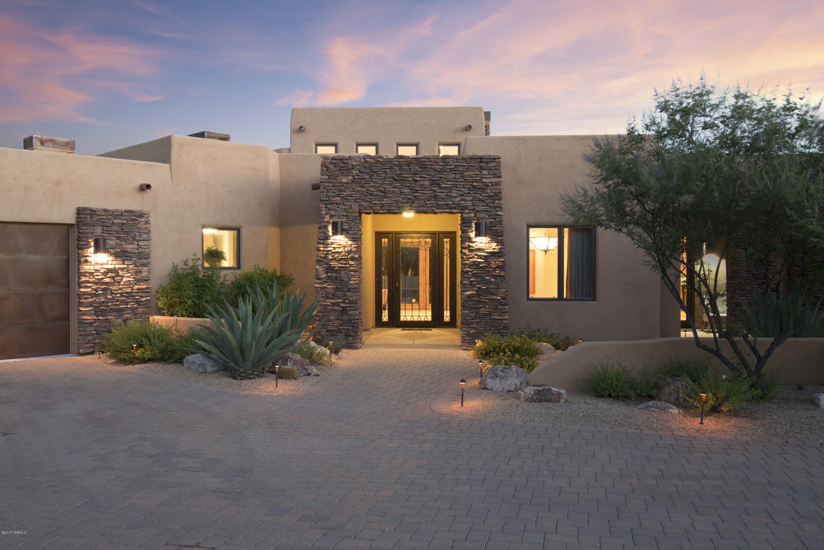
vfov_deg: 41.1
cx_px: 412
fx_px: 733
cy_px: 275
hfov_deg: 58.7
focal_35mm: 32
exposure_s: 4
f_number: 11
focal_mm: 32
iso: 400
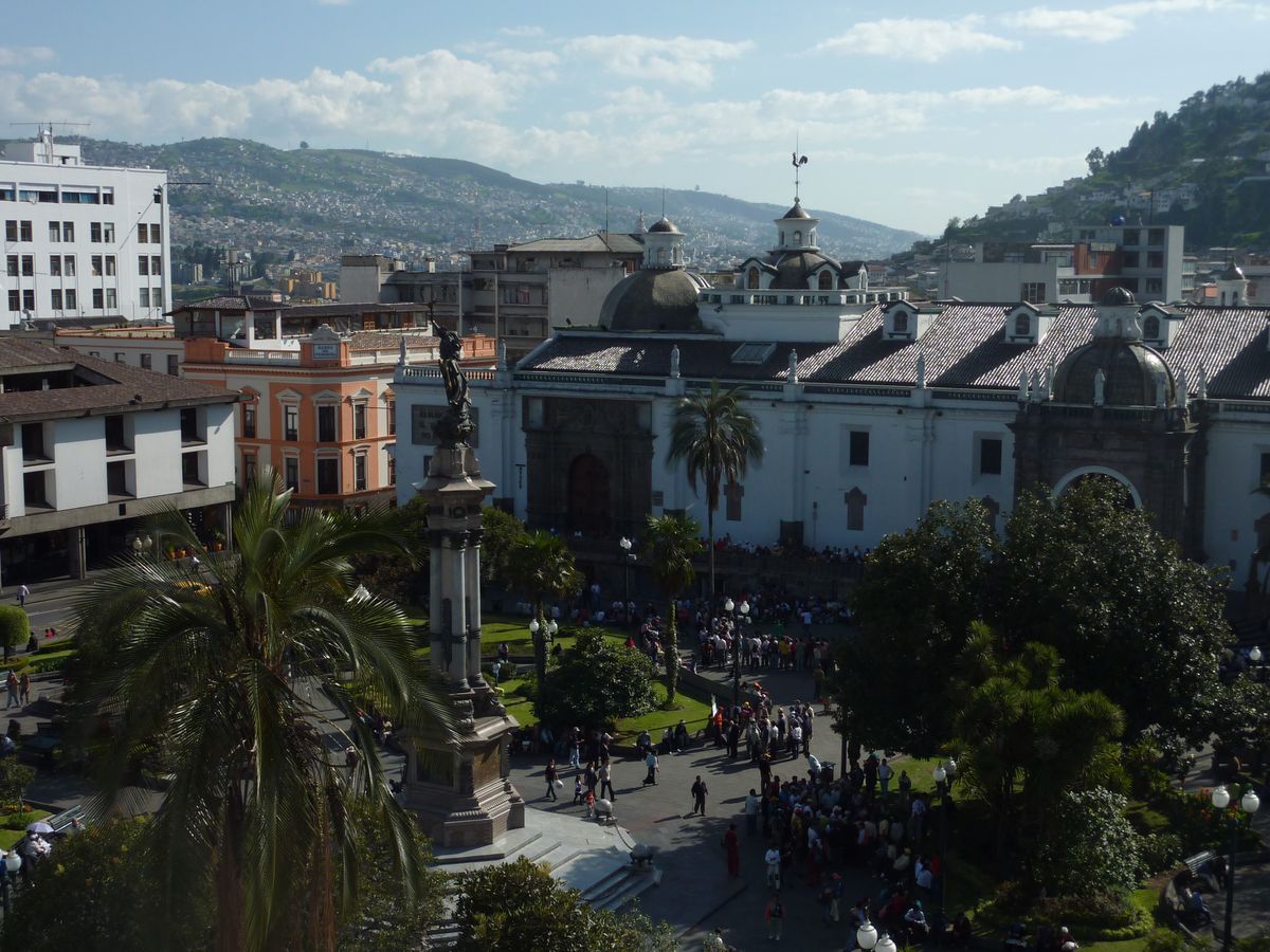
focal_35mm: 45
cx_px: 635
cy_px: 476
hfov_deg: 42.1
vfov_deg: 32.2
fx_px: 1651
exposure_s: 1/1000
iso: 80
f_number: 4
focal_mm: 7.3
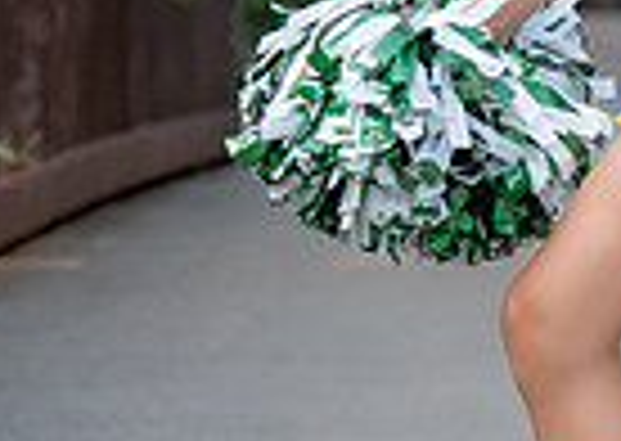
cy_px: -9
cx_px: 928
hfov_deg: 5.5
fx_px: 6407
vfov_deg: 3.9
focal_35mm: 364
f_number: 2.8
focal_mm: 70
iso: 800
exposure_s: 1/1000
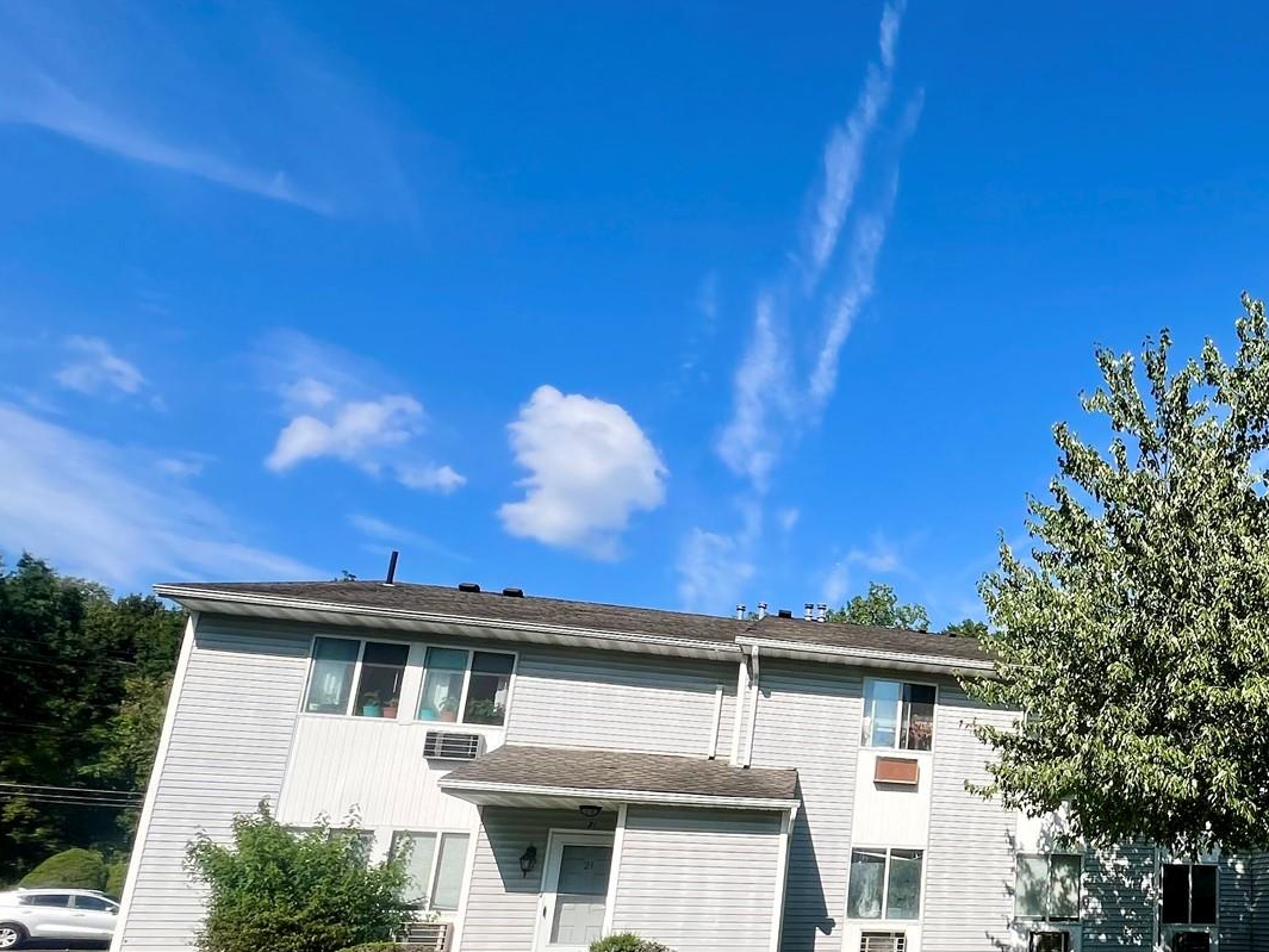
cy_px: 707
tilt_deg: +13.0
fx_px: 917
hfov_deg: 58.6
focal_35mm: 25
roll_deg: -1.9
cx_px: 1156
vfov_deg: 52.6
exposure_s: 1/1508
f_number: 1.8
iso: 32
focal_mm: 1.57
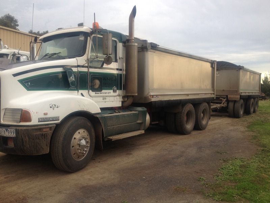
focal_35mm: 35
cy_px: 102
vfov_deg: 40.7
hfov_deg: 52.6
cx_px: 135
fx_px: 273
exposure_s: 1/204
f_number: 2.4
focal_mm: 4.28
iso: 64
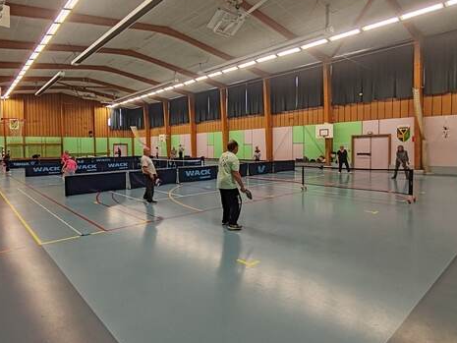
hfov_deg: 76.0
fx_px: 291
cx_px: 199
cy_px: 157
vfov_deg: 61.0
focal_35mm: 22
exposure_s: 1/100
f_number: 2.2
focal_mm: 1.96
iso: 64
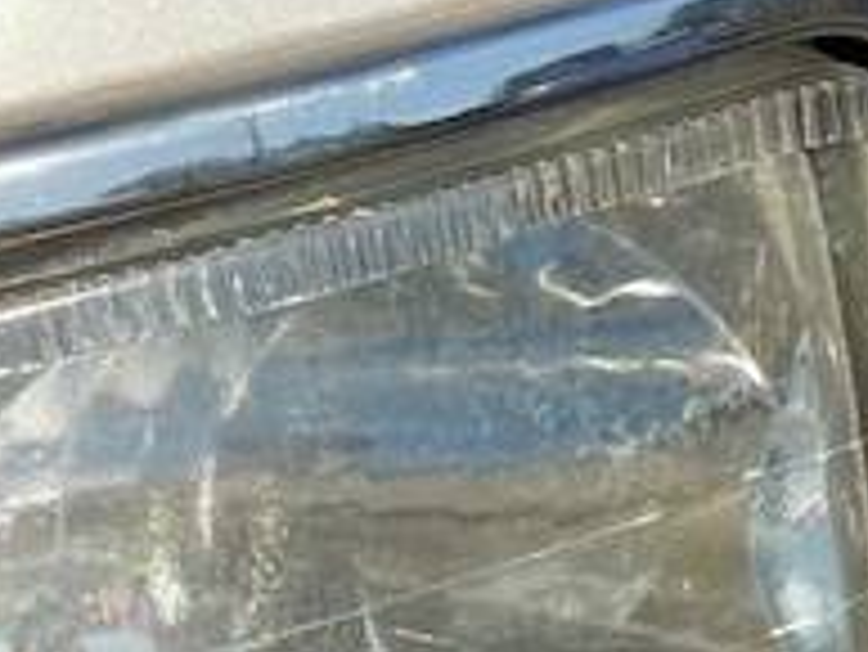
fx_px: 4165
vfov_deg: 8.9
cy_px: 409
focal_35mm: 166
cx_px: -180
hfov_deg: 11.6
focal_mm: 5.1
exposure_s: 1/3559
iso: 32
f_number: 1.6
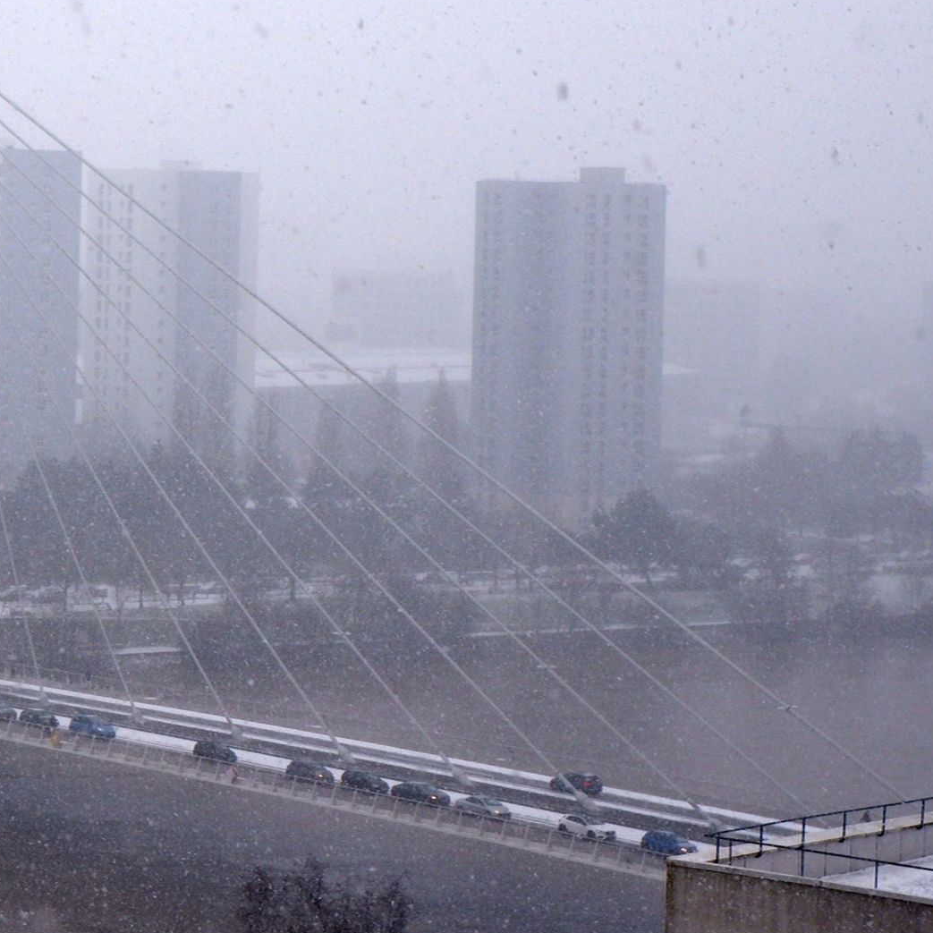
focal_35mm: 104
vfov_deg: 16.7
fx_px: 3171
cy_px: 291
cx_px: -83
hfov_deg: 16.3
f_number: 8
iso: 200
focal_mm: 34.3
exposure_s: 1/240
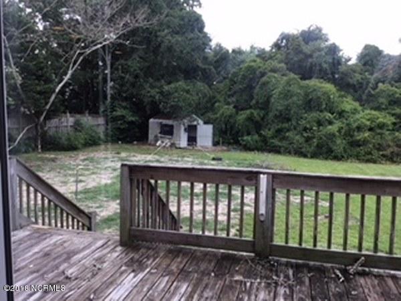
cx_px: 200
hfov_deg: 58.4
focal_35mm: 31
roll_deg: +0.7
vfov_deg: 45.4
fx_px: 359
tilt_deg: -8.4
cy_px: 150
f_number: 2.4
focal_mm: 3.3
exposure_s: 1/120
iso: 32
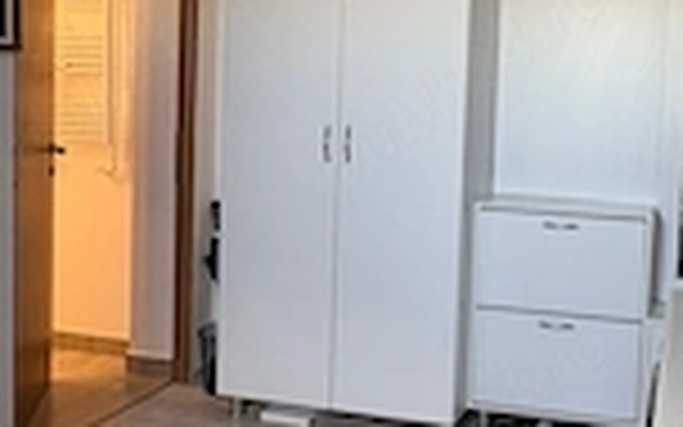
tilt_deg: -2.4
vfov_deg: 32.5
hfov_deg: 47.5
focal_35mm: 39
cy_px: 139
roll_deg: -2.8
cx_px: 553
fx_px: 726
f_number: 2.2
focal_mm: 2.22
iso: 160
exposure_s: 1/50
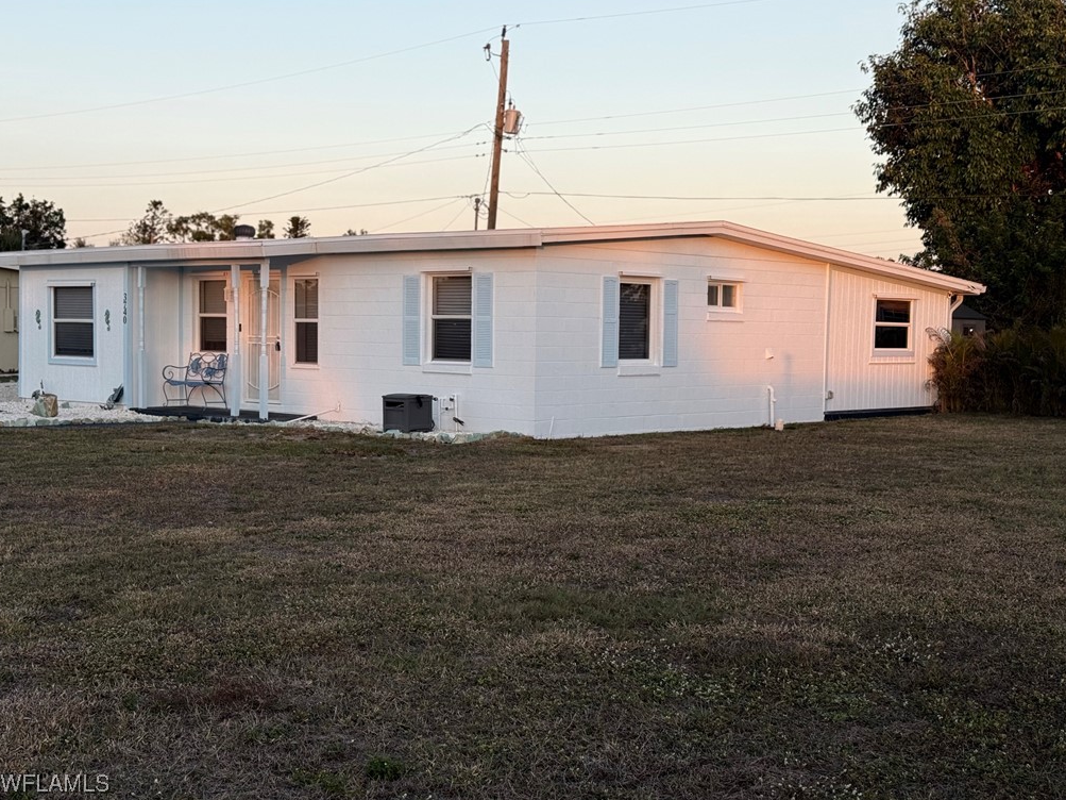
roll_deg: -1.0
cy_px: 399
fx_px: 1509
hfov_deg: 38.9
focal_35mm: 49
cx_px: 524
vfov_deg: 29.7
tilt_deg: -2.4
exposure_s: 1/493
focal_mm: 6.76
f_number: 1.78
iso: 64
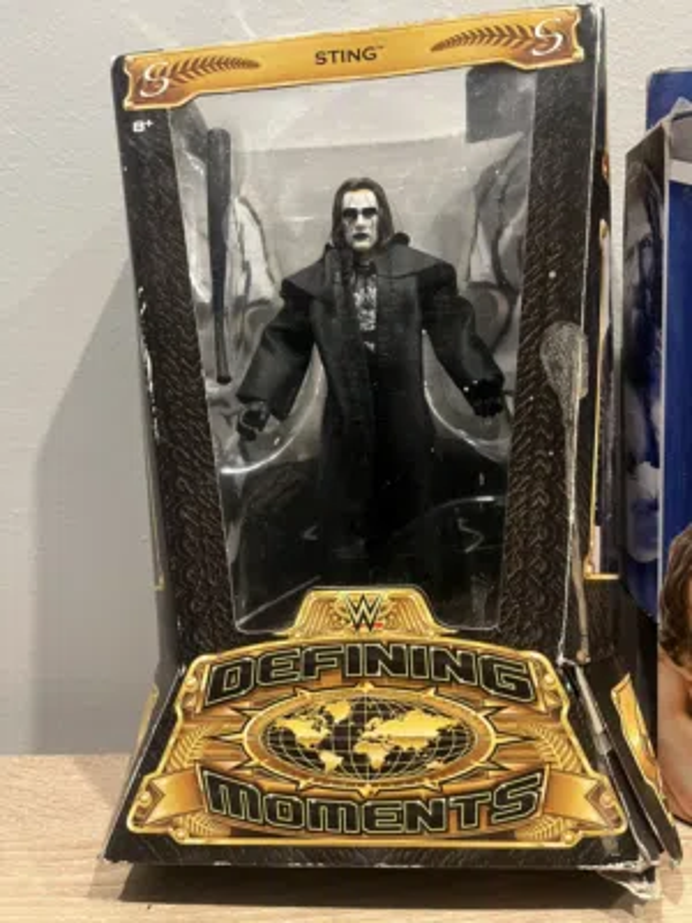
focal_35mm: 26
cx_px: 346
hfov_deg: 53.1
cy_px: 462
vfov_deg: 67.3
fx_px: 693
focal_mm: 5.1
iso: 500
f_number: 1.6
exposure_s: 1/33
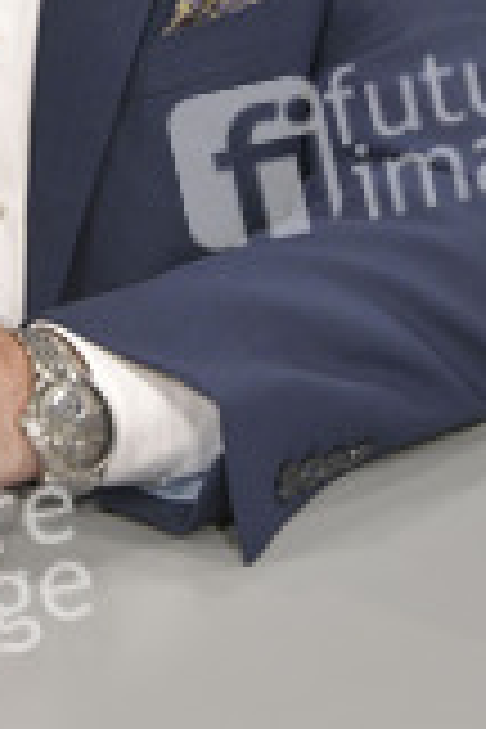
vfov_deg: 21.6
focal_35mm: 89
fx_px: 1802
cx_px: -9
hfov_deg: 15.1
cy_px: -81
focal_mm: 36
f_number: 5.6
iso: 2500
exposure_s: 1/200
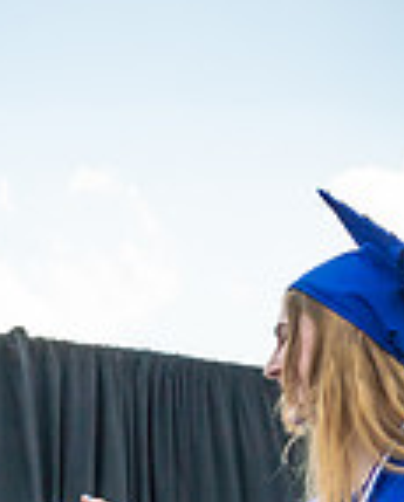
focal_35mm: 146
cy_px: 748
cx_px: 105
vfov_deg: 12.5
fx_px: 2175
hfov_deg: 10.6
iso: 200
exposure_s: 1/800
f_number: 7.1
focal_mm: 22
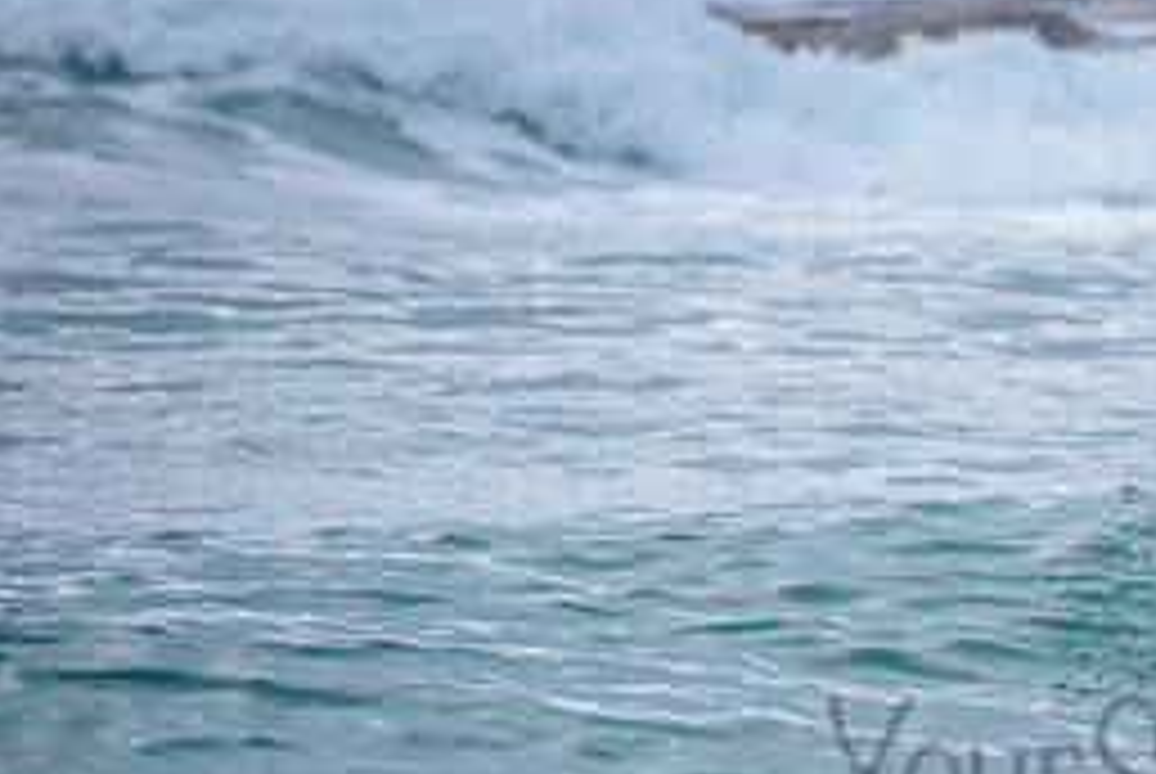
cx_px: 1586
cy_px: 700
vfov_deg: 1.0
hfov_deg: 1.5
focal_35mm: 1383
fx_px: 44459
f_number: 7.1
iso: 800
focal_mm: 500
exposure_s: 1/2000
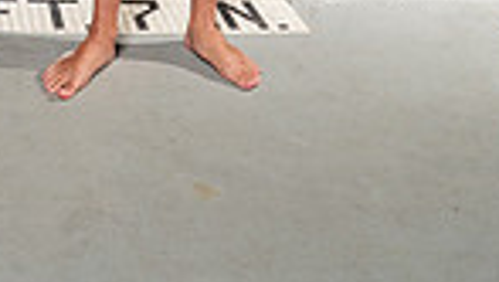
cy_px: -421
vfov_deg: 11.9
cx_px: 132
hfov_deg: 26.2
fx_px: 1059
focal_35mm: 80
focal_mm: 25
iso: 400
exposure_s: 1/250
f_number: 7.1
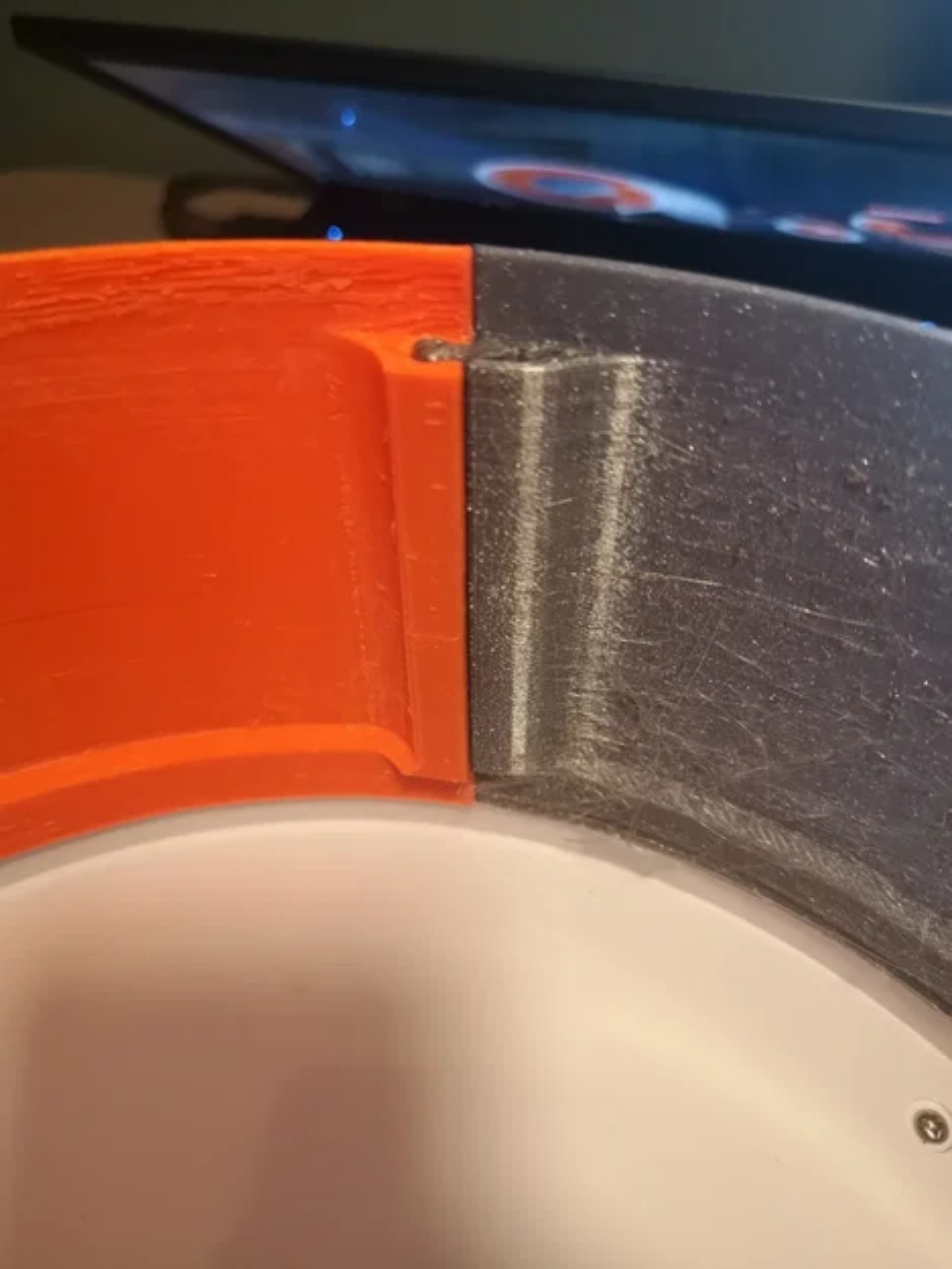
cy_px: 634
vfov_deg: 65.3
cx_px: 476
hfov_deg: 51.4
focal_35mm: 27
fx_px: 990
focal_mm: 5.58
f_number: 1.8
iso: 640
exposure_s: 1/20
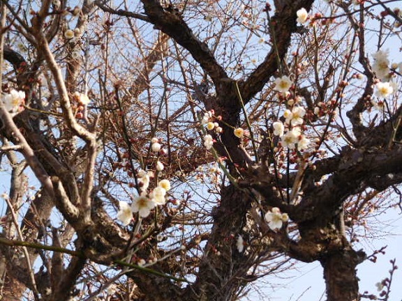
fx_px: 581
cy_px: 150
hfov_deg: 38.2
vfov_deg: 29.1
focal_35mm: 50
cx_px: 201
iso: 125
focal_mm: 8.9
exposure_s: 1/320
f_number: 4.1
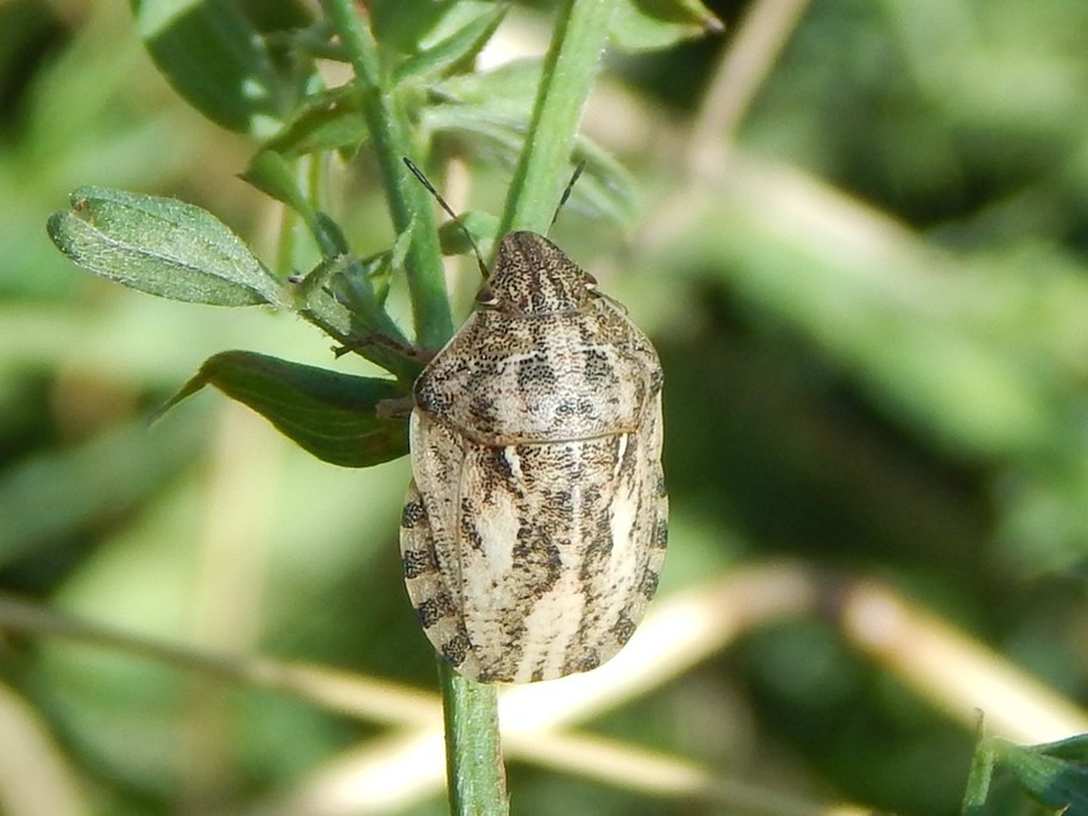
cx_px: 544
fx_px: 3269
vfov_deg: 14.2
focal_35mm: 104
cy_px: 408
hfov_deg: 18.9
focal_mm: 18.7
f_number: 4.5
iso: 125
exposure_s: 1/500
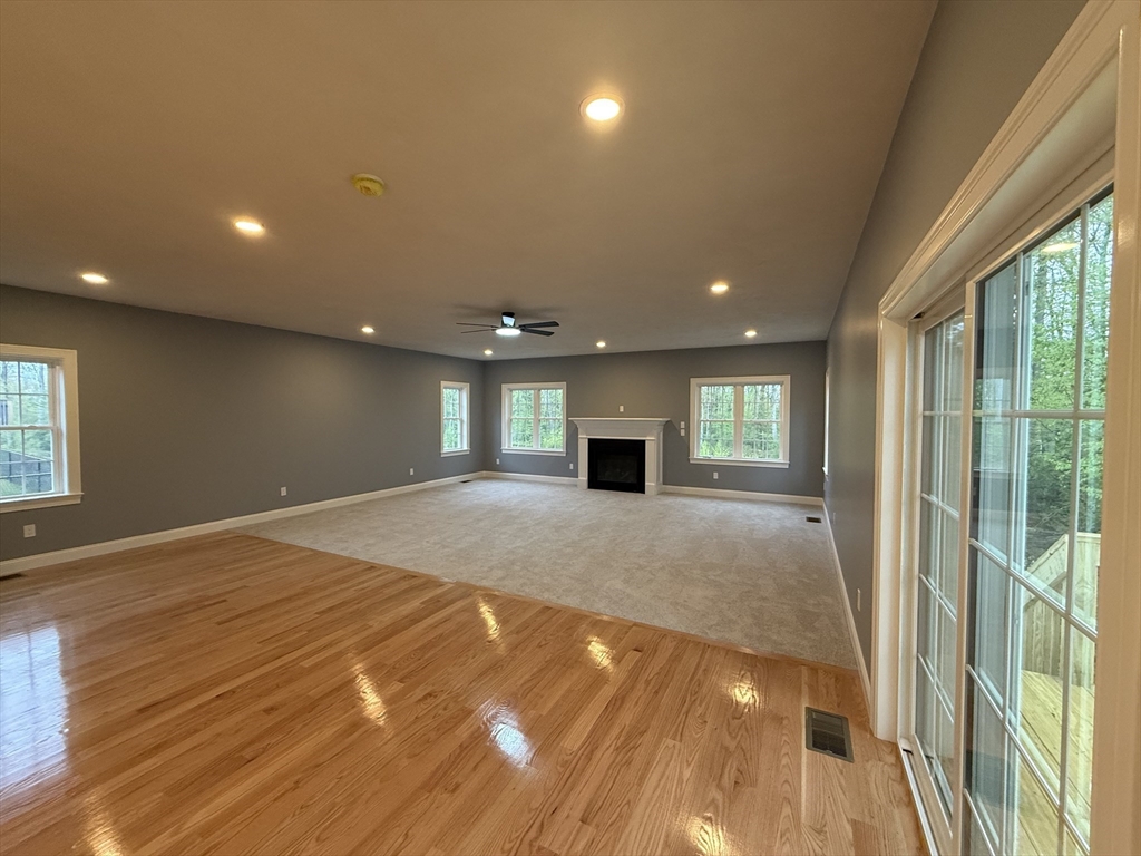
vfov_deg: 85.7
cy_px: 428
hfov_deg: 102.1
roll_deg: +0.6
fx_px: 461
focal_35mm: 14
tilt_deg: -1.7
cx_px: 570
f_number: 2.2
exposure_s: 1/120
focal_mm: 2.22
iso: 320
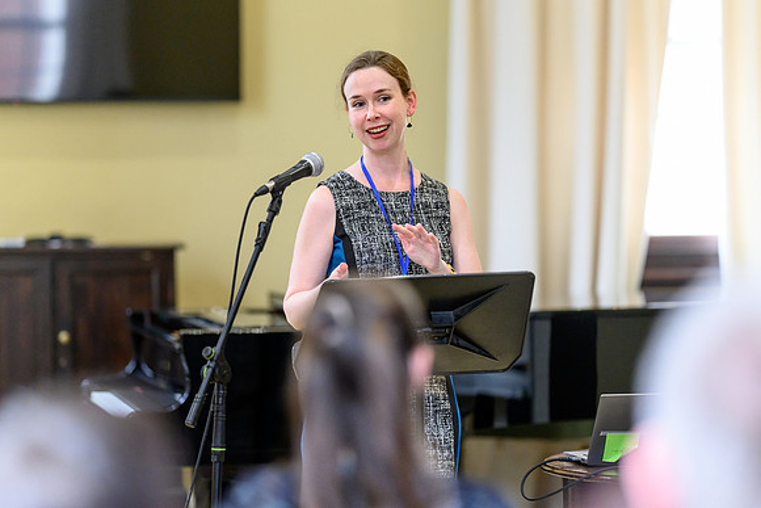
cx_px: 380
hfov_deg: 15.1
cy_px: 254
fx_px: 2872
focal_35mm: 136
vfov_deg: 10.1
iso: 2500
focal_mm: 135
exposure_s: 1/640
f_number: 1.8
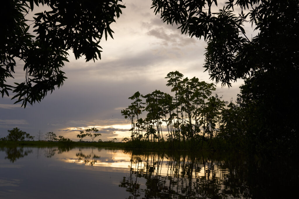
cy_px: 100
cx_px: 150
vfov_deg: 43.6
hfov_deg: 61.9
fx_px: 249
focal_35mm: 30
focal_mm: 30
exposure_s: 1/400
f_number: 7.1
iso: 1000
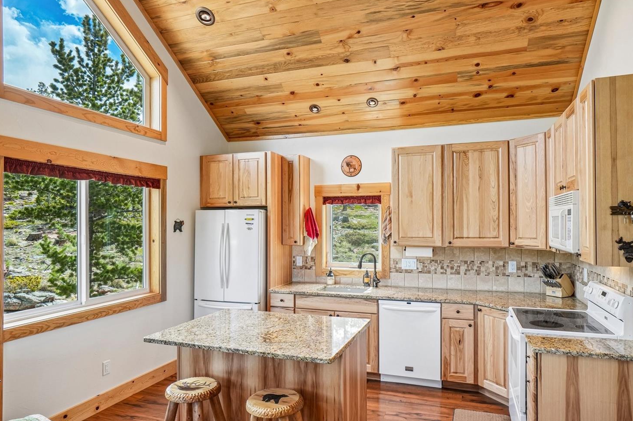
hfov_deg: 76.1
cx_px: 330
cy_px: 225
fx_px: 404
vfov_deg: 55.0
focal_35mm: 23
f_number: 8
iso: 400
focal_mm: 14
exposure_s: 1/50
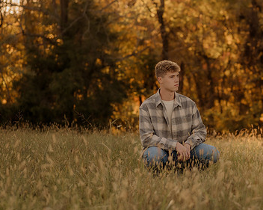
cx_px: 176
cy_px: 83
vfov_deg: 13.3
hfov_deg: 16.5
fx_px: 902
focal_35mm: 116
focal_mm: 50
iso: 250
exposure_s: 1/1250
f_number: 1.8
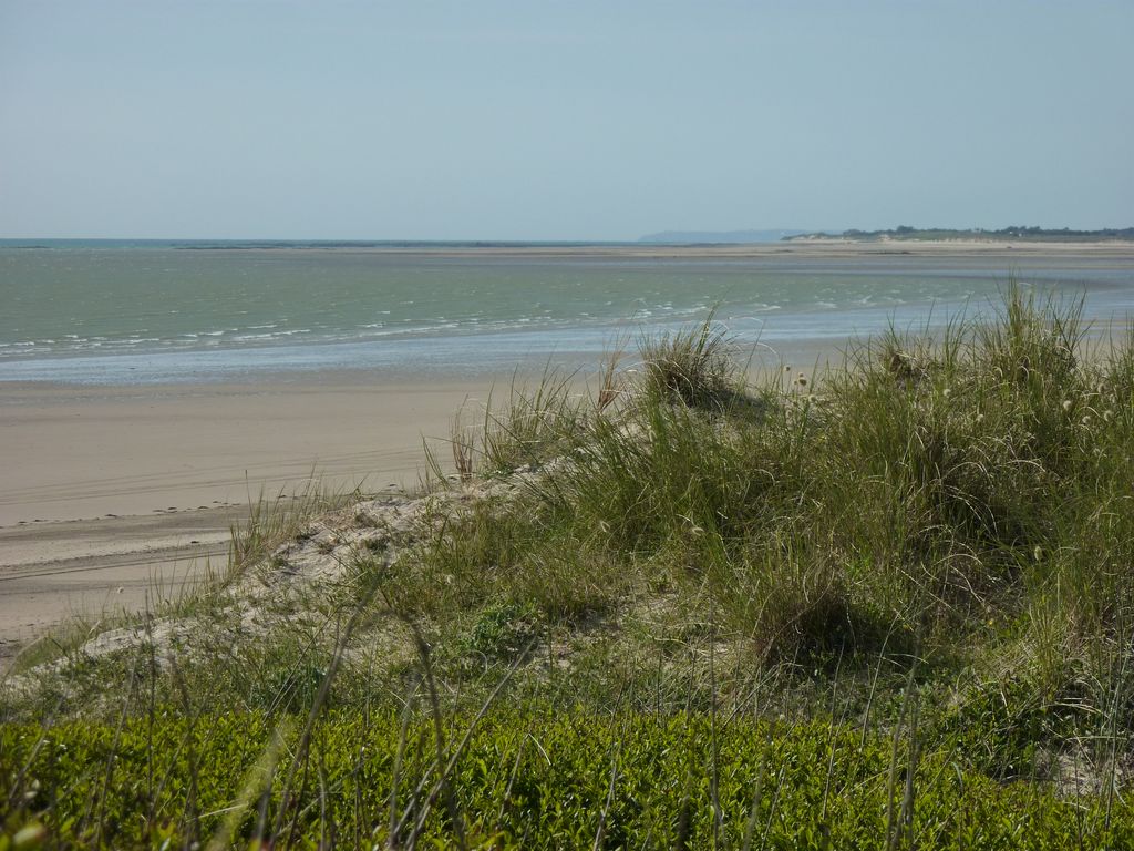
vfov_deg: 10.8
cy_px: 426
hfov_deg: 14.4
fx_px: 4488
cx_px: 567
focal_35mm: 137
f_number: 5.6
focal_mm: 22.5
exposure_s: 1/800
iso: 125
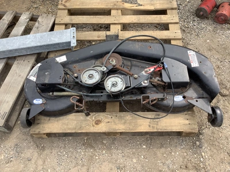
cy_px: 86
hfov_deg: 58.4
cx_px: 115
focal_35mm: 31
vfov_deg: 45.4
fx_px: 206
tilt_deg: -61.6
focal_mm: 3.3
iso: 25
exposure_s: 1/529
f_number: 2.4
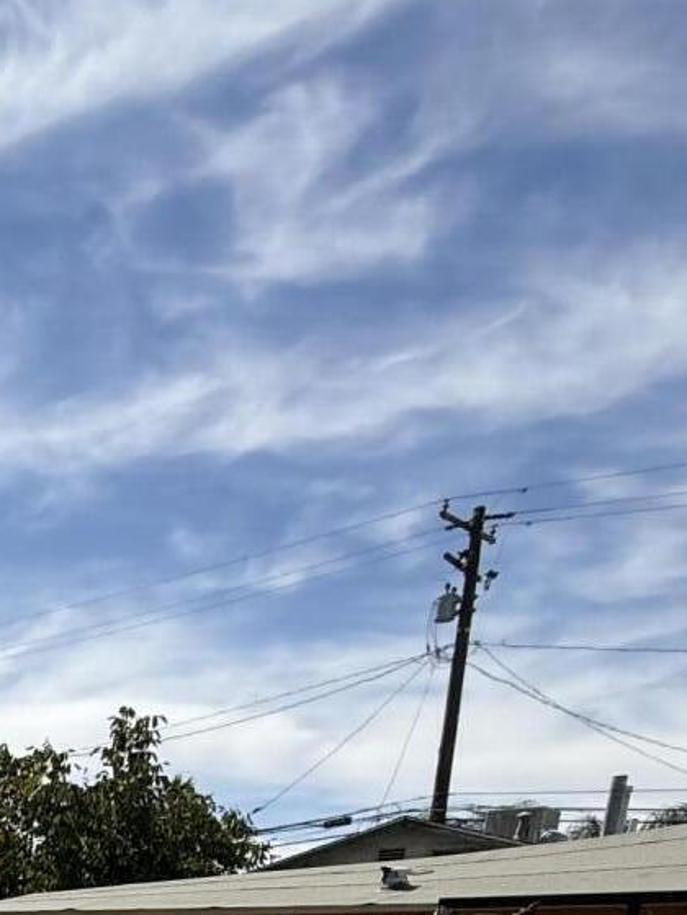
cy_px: 1253
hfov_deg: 22.2
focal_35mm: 50
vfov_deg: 29.1
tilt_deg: -9.4
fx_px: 1323
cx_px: -430
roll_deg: -1.1
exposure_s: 1/2717
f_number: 2.2
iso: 50
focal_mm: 2.22
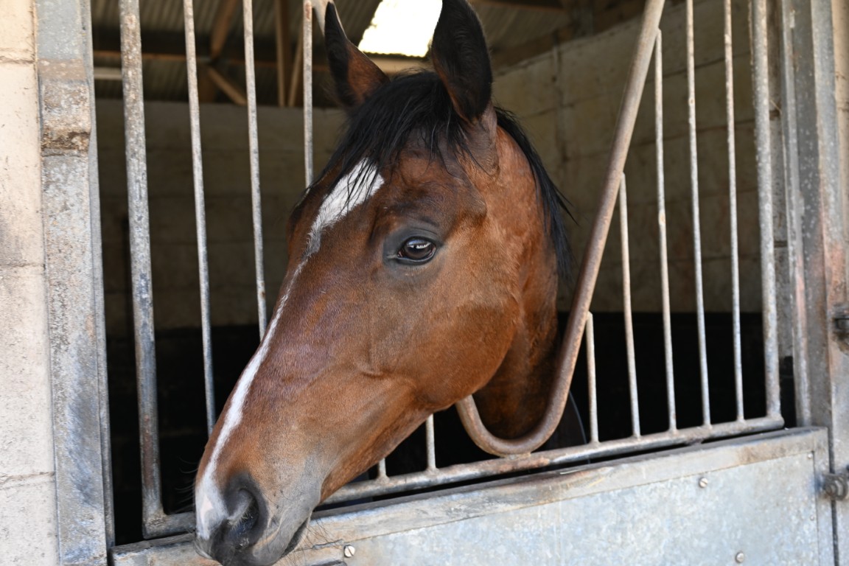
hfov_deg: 46.4
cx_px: 424
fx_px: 990
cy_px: 283
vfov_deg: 31.9
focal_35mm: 42
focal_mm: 28
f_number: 4
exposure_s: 1/50
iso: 160
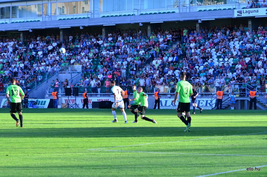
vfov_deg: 10.7
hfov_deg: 16.1
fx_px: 944
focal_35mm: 128
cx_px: 134
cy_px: 88
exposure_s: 1/400
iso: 800
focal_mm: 85
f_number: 6.3
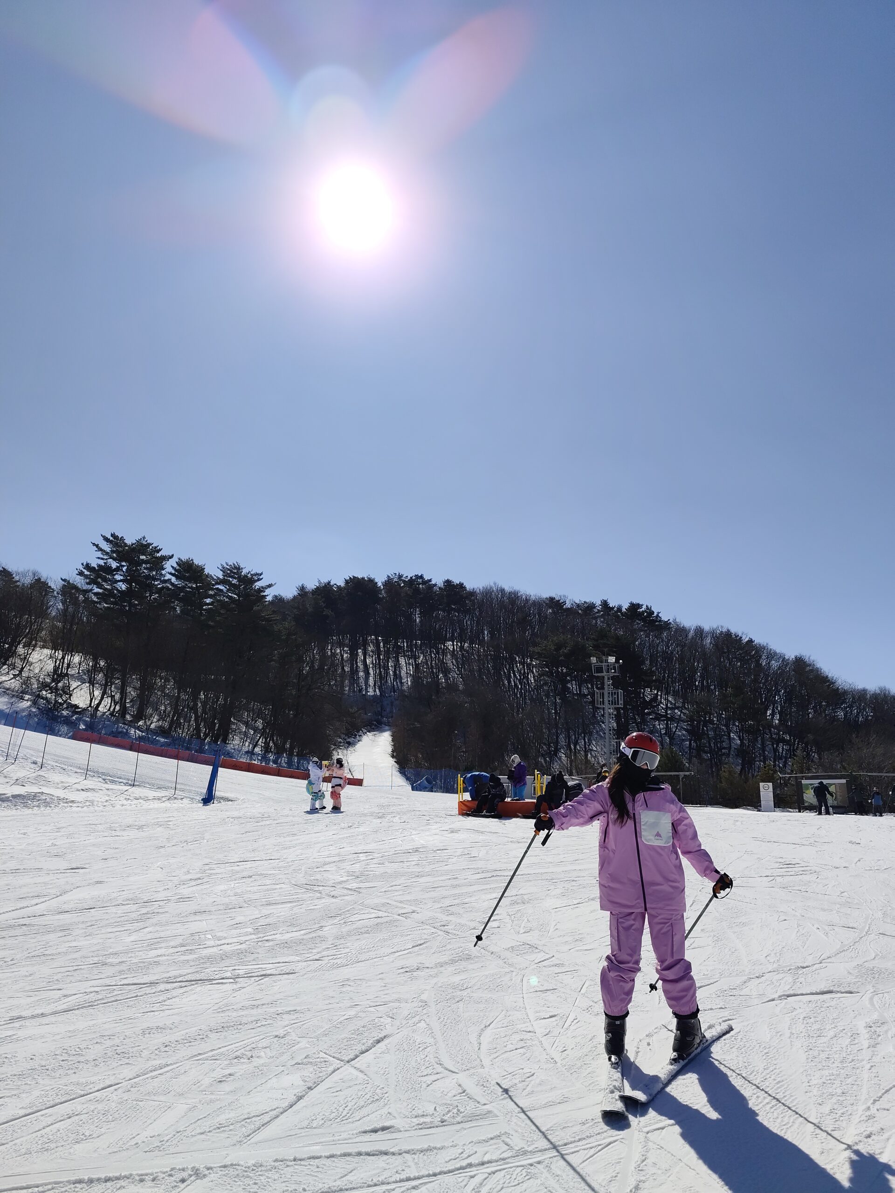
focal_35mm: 23
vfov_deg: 73.9
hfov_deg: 58.9
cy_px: 596
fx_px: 793
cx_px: 448
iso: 50
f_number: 1.65
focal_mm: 6.19
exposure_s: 1/2723
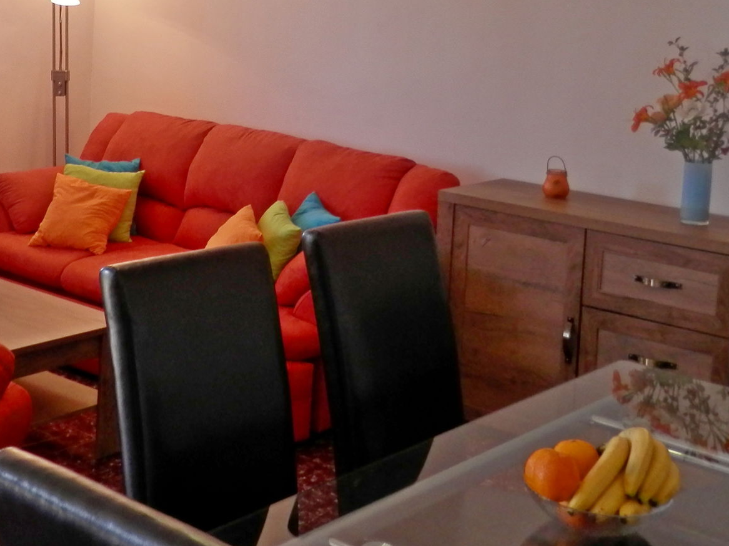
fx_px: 1263
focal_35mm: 60
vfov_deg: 23.8
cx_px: 277
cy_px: 69
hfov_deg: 32.0
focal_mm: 4.5
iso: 80
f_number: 3
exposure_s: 1/40
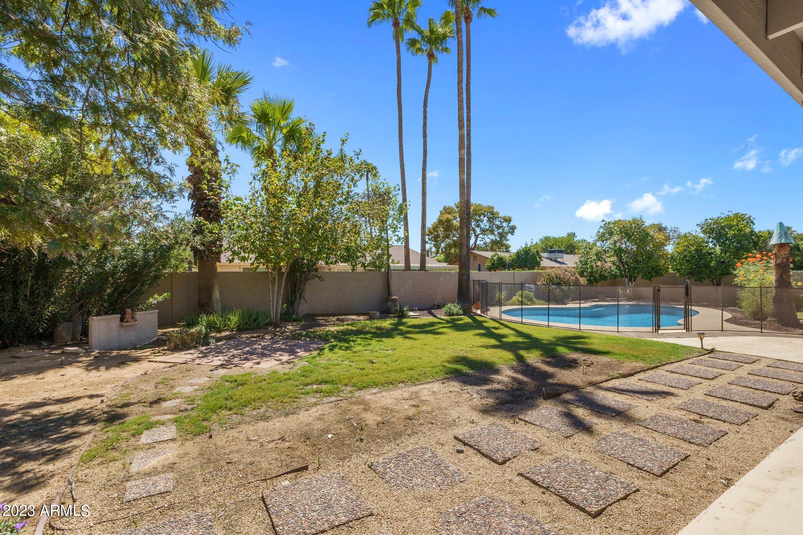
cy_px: 268
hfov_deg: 96.7
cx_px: 402
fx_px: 357
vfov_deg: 73.7
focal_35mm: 16
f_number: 13
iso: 400
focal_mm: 16
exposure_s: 1/250
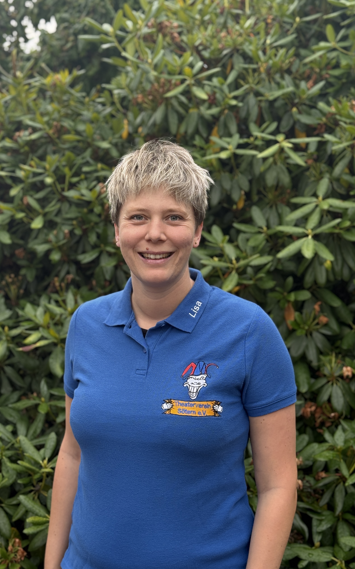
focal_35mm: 51
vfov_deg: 39.6
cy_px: 284
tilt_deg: -7.1
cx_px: 165
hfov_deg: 25.3
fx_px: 790
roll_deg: -0.3
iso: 64
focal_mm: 6.76
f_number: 1.78
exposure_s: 1/549
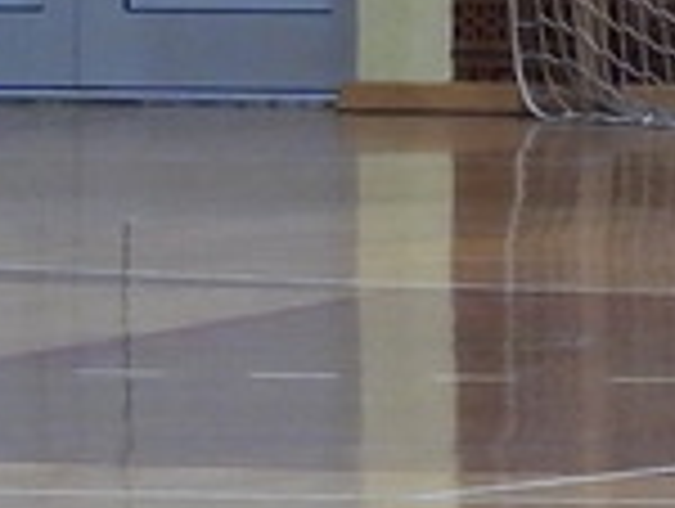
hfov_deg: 1.7
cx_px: -828
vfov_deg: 1.3
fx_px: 22636
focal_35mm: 1159
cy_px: -9
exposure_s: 1/30
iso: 400
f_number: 4
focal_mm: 26.1
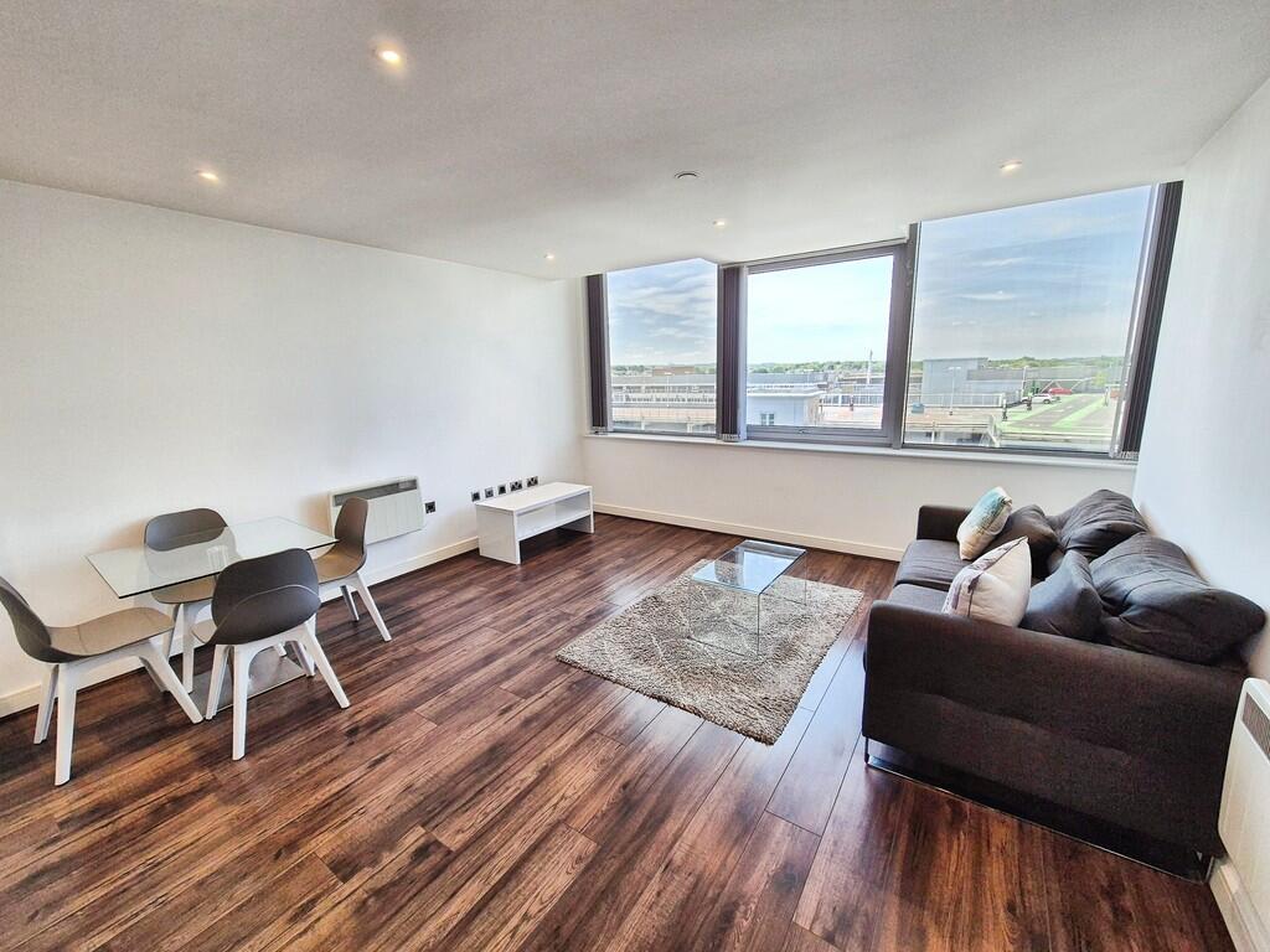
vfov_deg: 89.9
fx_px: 477
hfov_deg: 106.2
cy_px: 476
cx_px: 635
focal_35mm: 13
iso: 50
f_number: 2.2
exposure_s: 1/131
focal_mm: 2.2
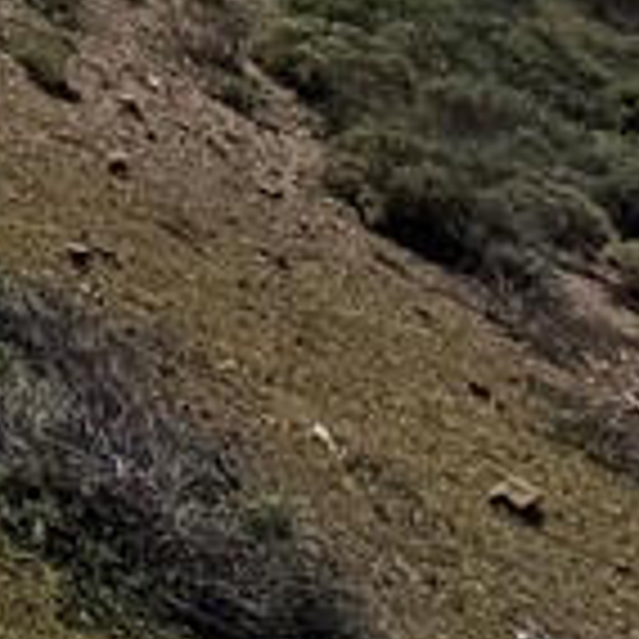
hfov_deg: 8.3
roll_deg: -0.4
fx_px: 3195
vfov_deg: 10.0
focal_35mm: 153
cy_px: -878
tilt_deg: -4.2
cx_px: -1647
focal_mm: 6.76
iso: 80
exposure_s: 1/11905
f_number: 1.78
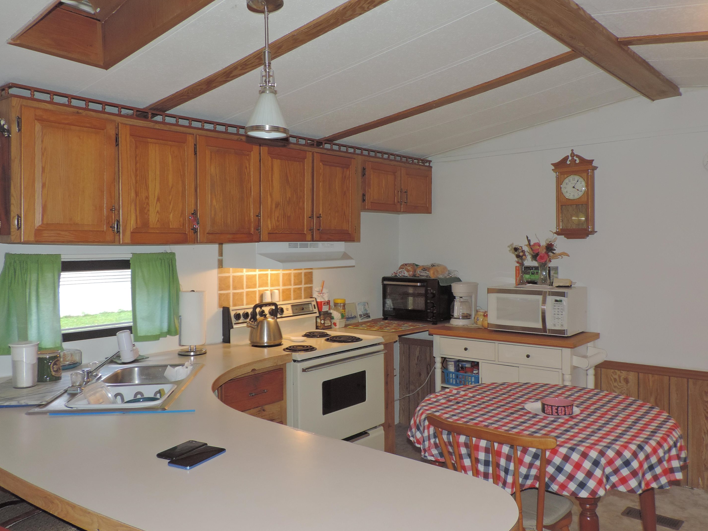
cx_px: 353
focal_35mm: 30
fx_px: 614
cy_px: 255
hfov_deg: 60.0
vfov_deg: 46.8
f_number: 3.1
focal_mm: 4.9
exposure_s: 1/30
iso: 200
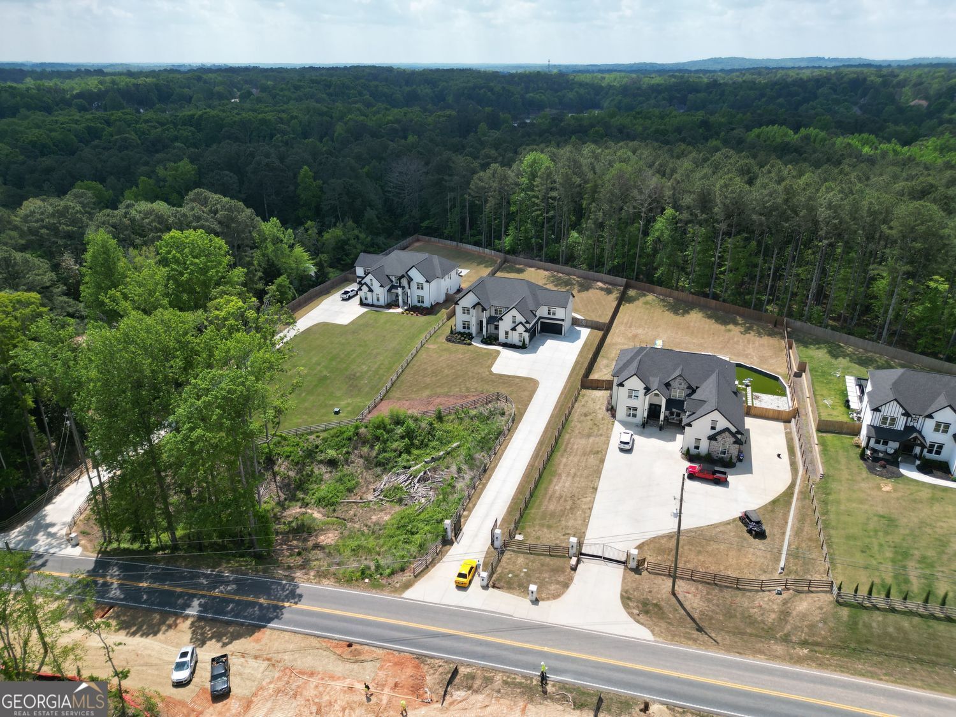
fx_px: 663
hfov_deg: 71.6
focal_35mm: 24
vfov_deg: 56.8
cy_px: 358
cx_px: 478
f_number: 1.7
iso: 130
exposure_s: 1/2500
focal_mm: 6.72
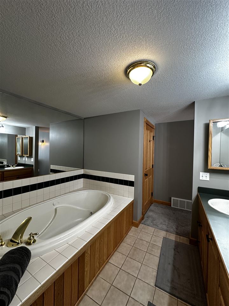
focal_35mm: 14
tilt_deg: -0.1
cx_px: 114
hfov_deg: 85.7
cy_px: 153
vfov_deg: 102.1
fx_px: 123
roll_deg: -2.1
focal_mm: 2.22
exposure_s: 1/60
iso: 160
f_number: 2.2
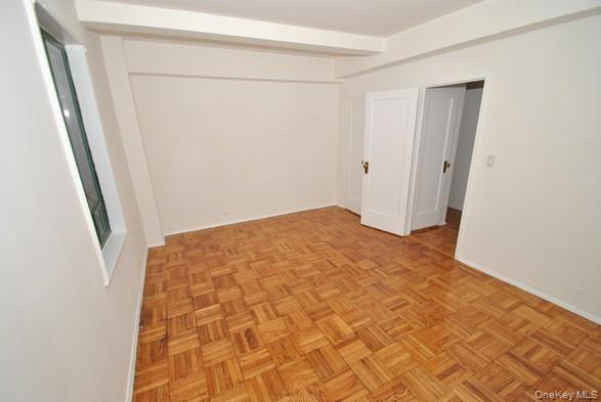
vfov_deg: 77.5
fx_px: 251
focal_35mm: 15
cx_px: 300
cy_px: 201
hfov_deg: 100.3
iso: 200
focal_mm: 10
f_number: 4
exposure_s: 1/60
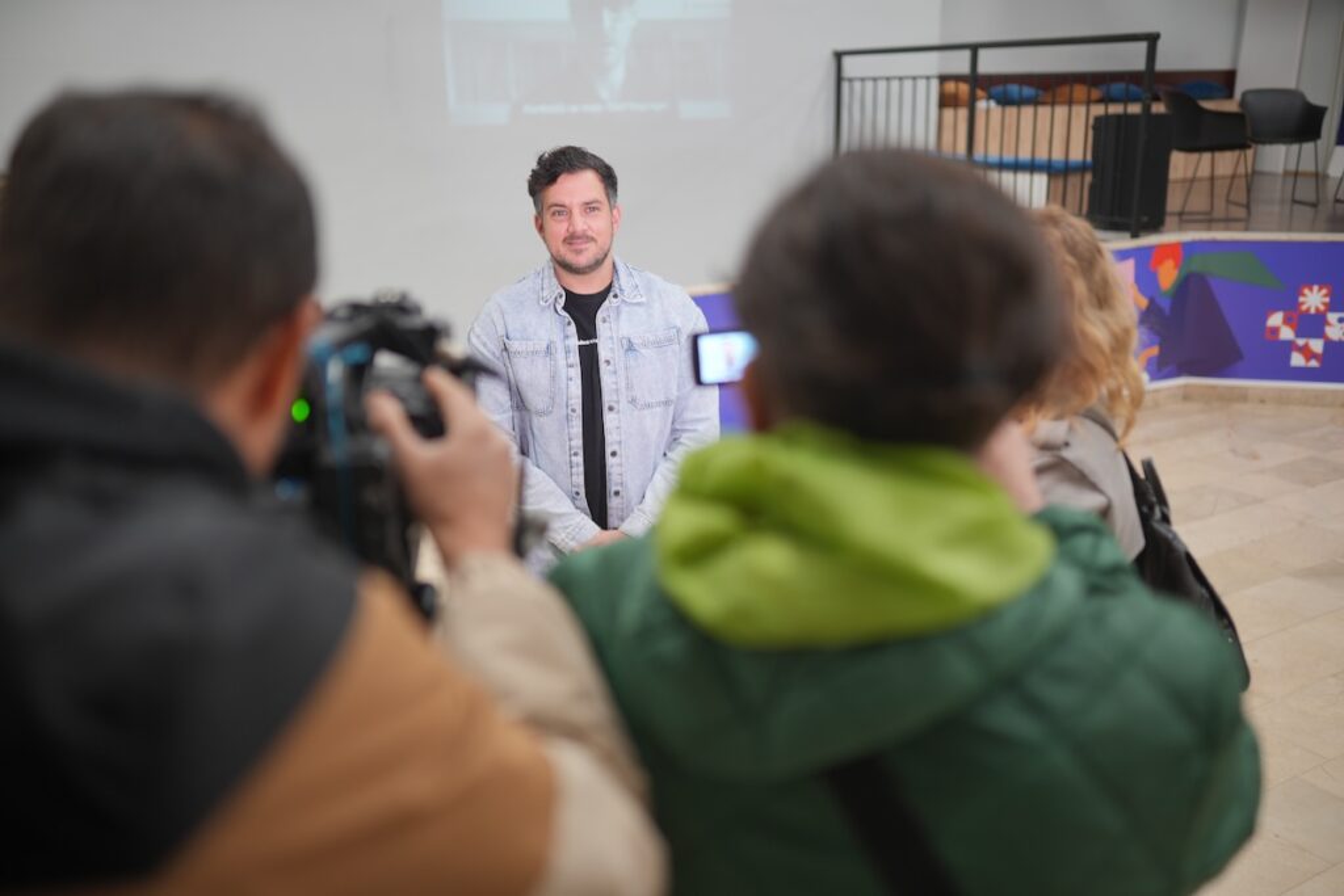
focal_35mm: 35
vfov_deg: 37.9
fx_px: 1307
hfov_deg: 54.4
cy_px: 448
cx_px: 672
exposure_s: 1/40
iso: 125
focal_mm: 35
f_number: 1.4
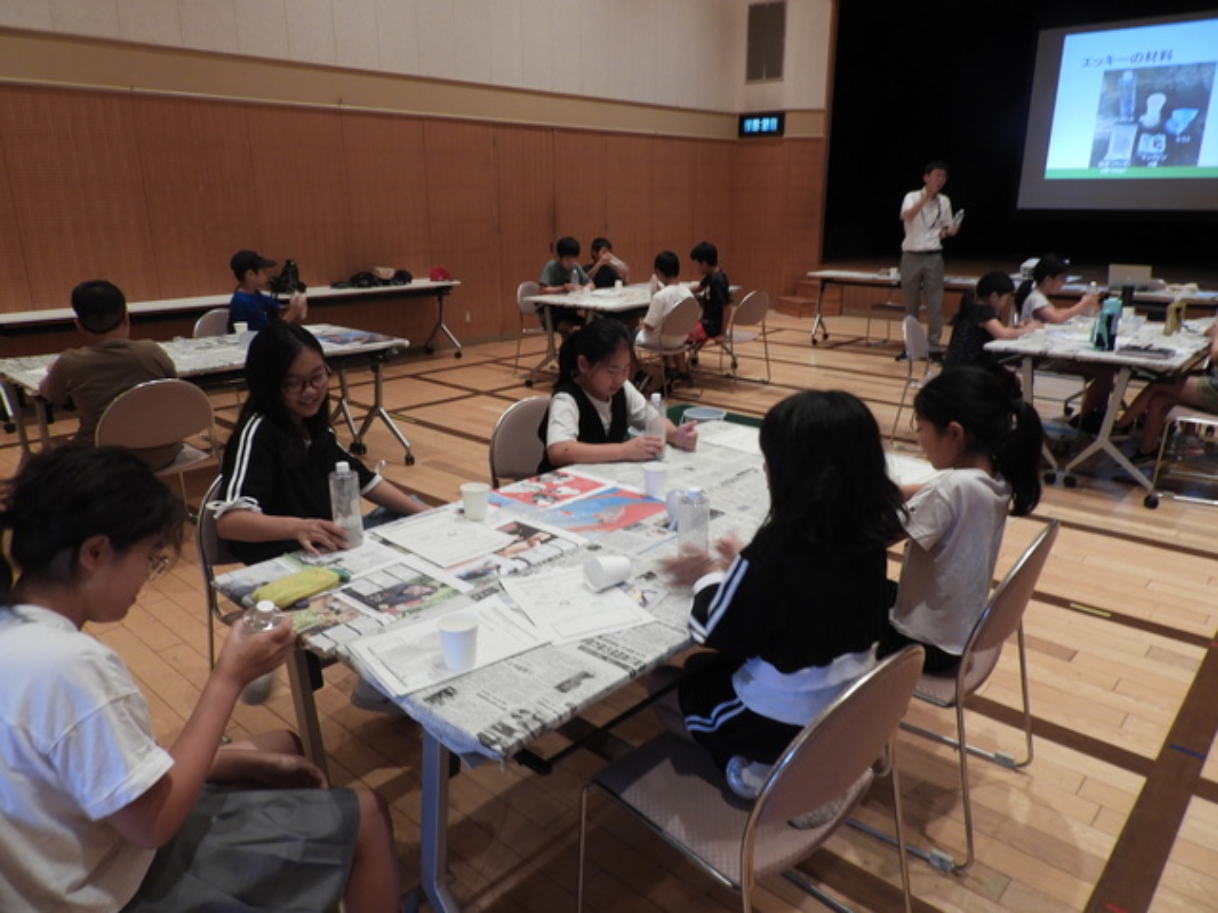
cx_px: 609
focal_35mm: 24
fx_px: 844
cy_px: 456
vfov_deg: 56.8
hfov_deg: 71.6
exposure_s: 1/30
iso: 180
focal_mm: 4.3
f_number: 3.3
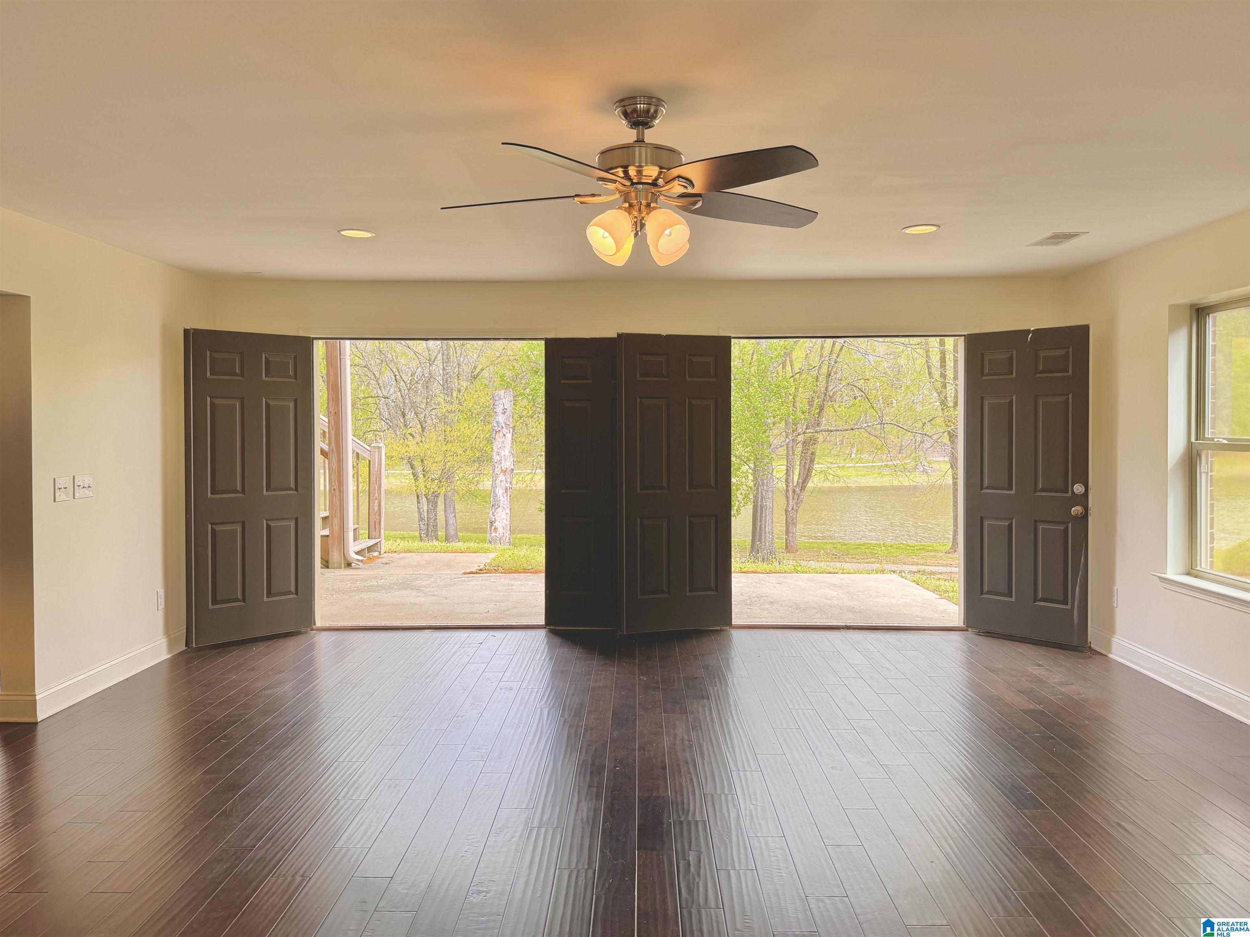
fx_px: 867
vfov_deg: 56.8
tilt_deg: -3.0
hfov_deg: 71.6
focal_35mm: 24
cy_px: 468
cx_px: 625
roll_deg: +1.7
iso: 64
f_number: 1.78
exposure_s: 1/135
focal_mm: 6.76
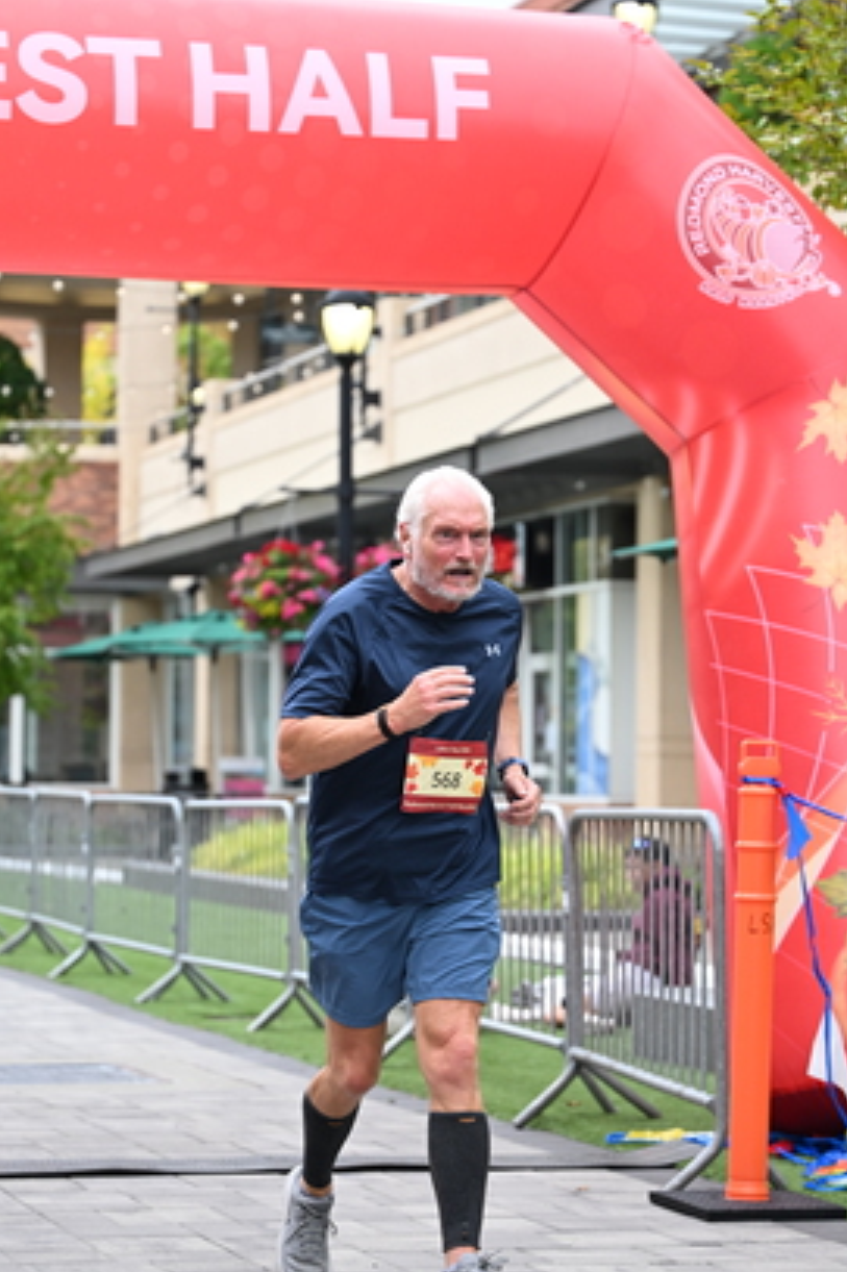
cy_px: 638
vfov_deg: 21.2
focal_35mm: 96
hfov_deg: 14.2
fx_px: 3391
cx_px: 474
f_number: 2.8
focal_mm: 71
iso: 640
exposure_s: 1/1250
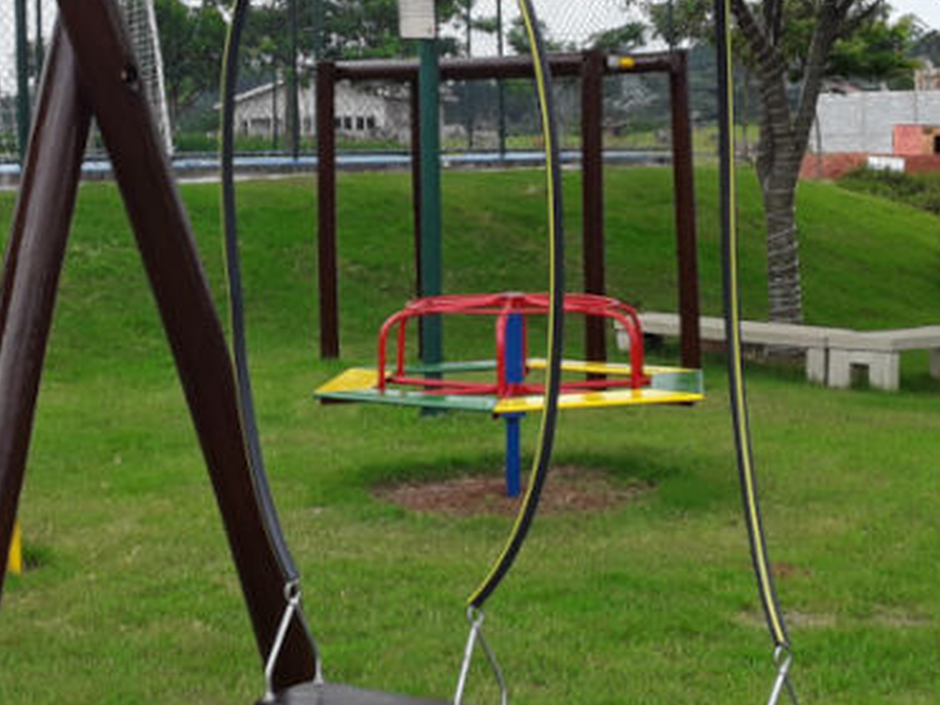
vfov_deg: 19.4
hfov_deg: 26.0
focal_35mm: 75
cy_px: 110
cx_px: 389
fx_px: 2037
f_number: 2.2
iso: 40
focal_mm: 3.3
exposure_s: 1/685
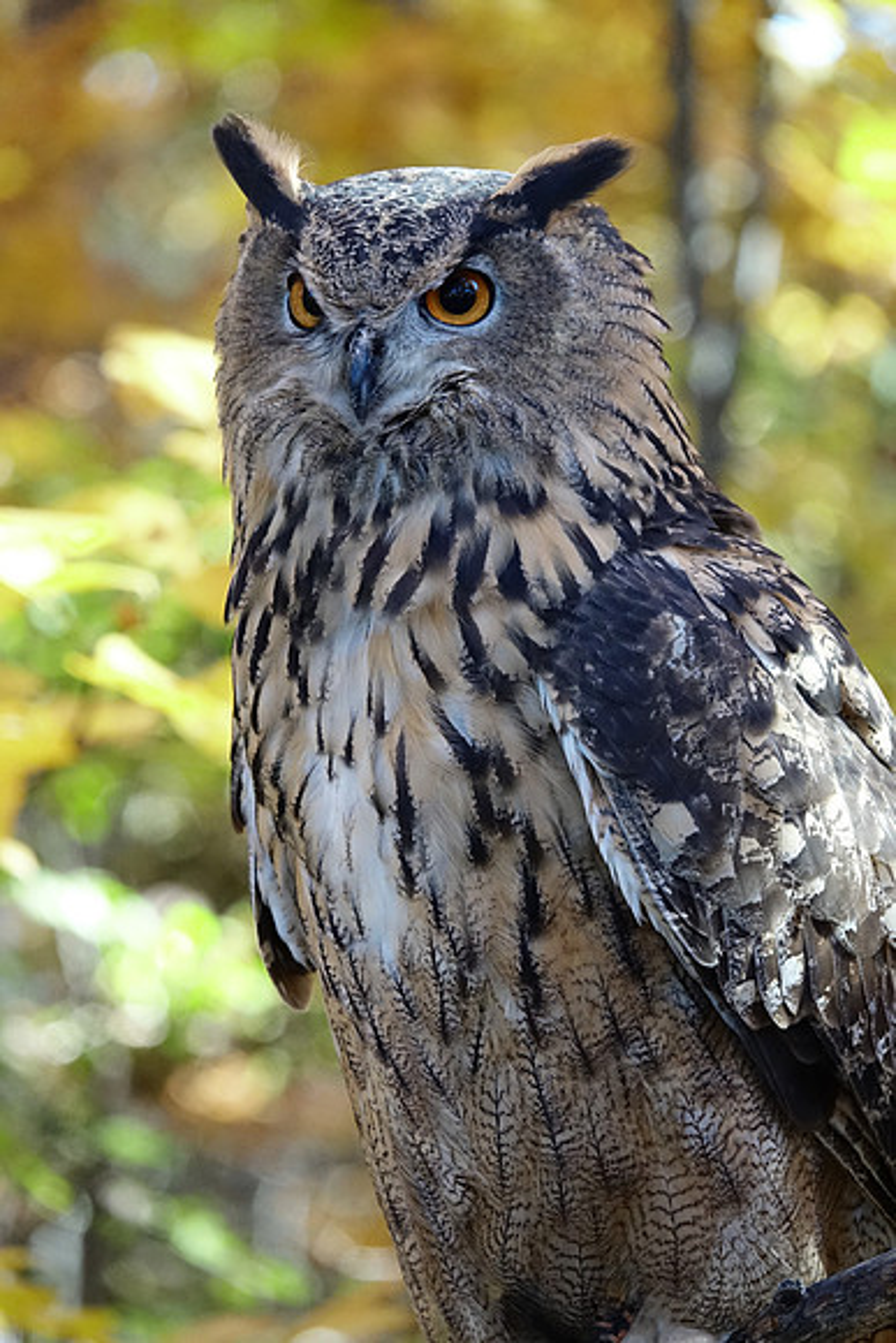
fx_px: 11939
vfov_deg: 6.4
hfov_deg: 4.3
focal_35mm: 320
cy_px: 672
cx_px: 448
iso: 1600
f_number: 4
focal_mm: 117.29
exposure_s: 1/250
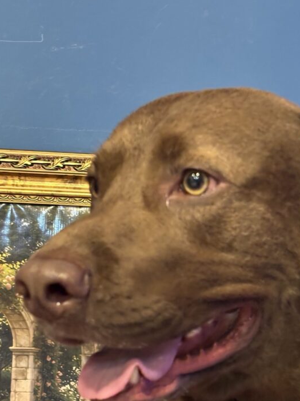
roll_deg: -1.9
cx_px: 179
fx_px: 879
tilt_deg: +3.5
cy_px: 282
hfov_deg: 19.3
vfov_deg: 25.5
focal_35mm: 76
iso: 400
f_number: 1.6
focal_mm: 5.96
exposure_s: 1/30
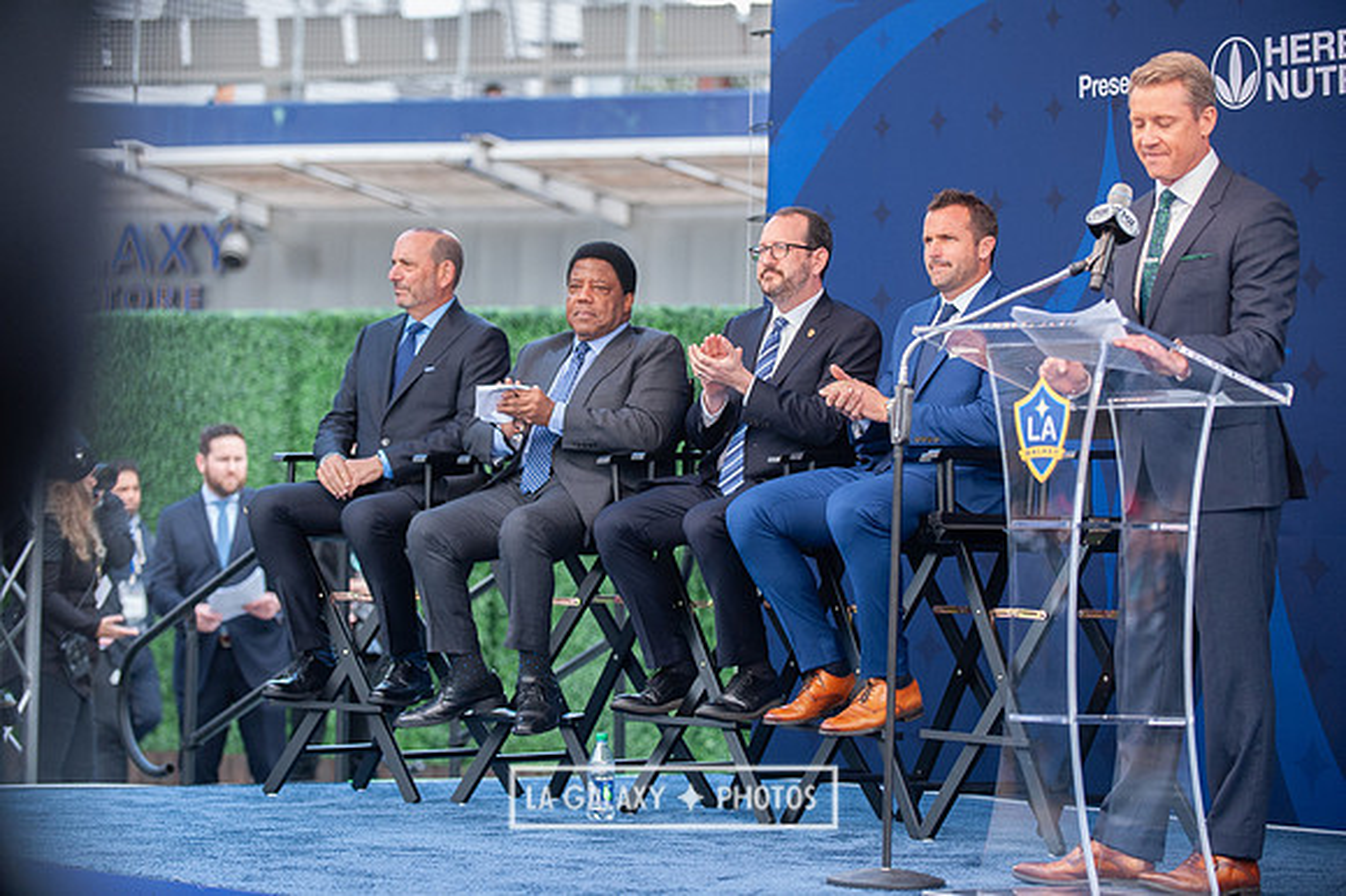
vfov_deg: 11.5
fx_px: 4450
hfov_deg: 17.2
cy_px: 411
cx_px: 617
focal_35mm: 119
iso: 1250
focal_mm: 110
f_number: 2.8
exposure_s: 1/1250
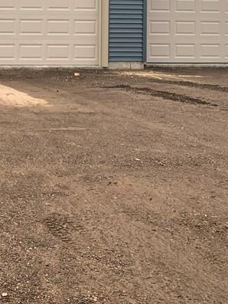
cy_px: 27
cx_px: -67
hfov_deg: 20.1
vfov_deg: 27.8
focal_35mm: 67
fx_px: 588
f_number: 1.8
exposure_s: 1/342
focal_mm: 4.25
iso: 25
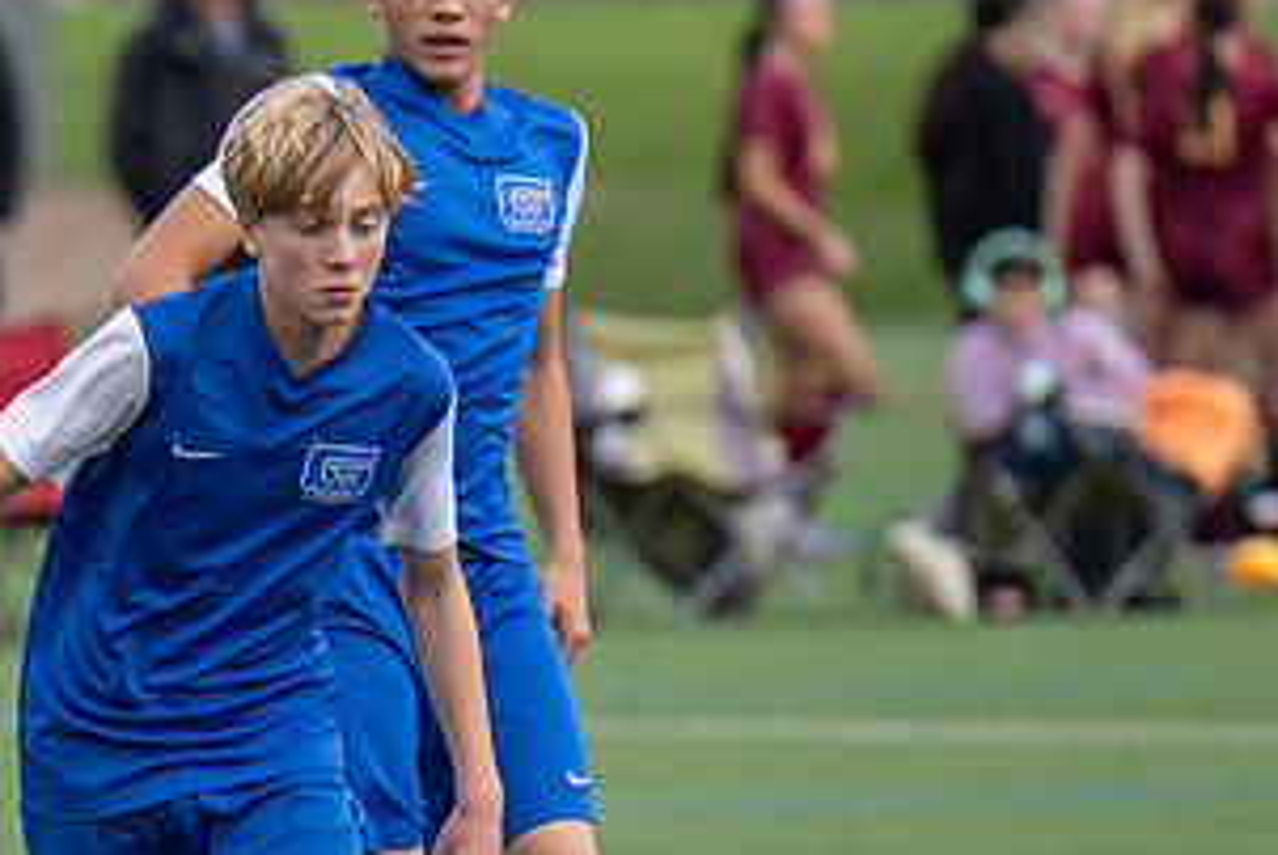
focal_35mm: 1042
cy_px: 617
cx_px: 115
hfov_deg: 2.0
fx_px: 37026
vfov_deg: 1.3
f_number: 5.6
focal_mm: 400
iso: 1400
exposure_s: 1/1000
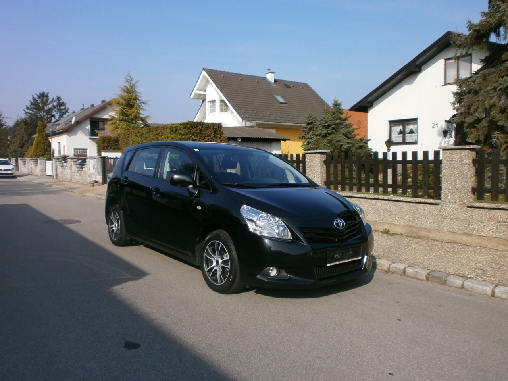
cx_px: 254
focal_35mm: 27
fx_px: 396
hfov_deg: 65.3
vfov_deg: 51.4
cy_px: 190
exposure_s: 1/1600
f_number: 2.9
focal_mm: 4.8
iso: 100
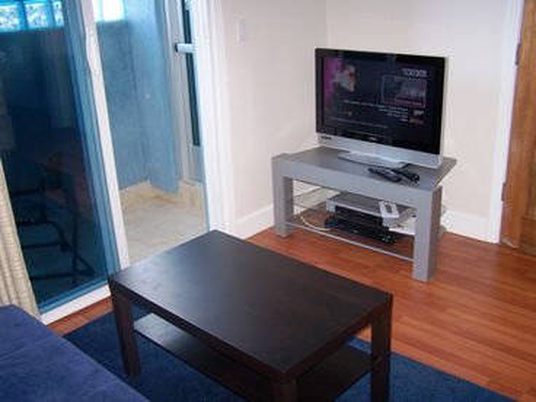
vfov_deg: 37.7
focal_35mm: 38
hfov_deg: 49.0
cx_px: 268
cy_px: 201
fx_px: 588
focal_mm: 6.3
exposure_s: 1/60
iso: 140
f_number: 2.8
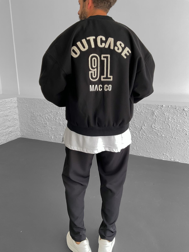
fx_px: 211
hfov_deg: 48.2
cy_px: 126
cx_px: 94
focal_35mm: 29
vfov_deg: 61.7
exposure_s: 1/120
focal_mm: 3
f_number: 1.8
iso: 40
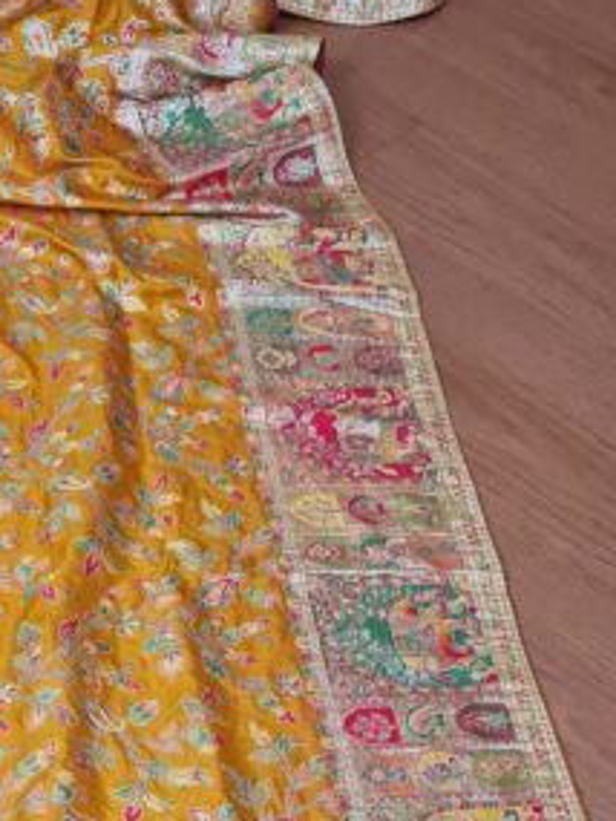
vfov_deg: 20.3
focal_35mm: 85
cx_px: -311
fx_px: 2015
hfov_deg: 15.9
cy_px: 1174
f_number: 1.8
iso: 250
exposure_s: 1/60
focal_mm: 5.4
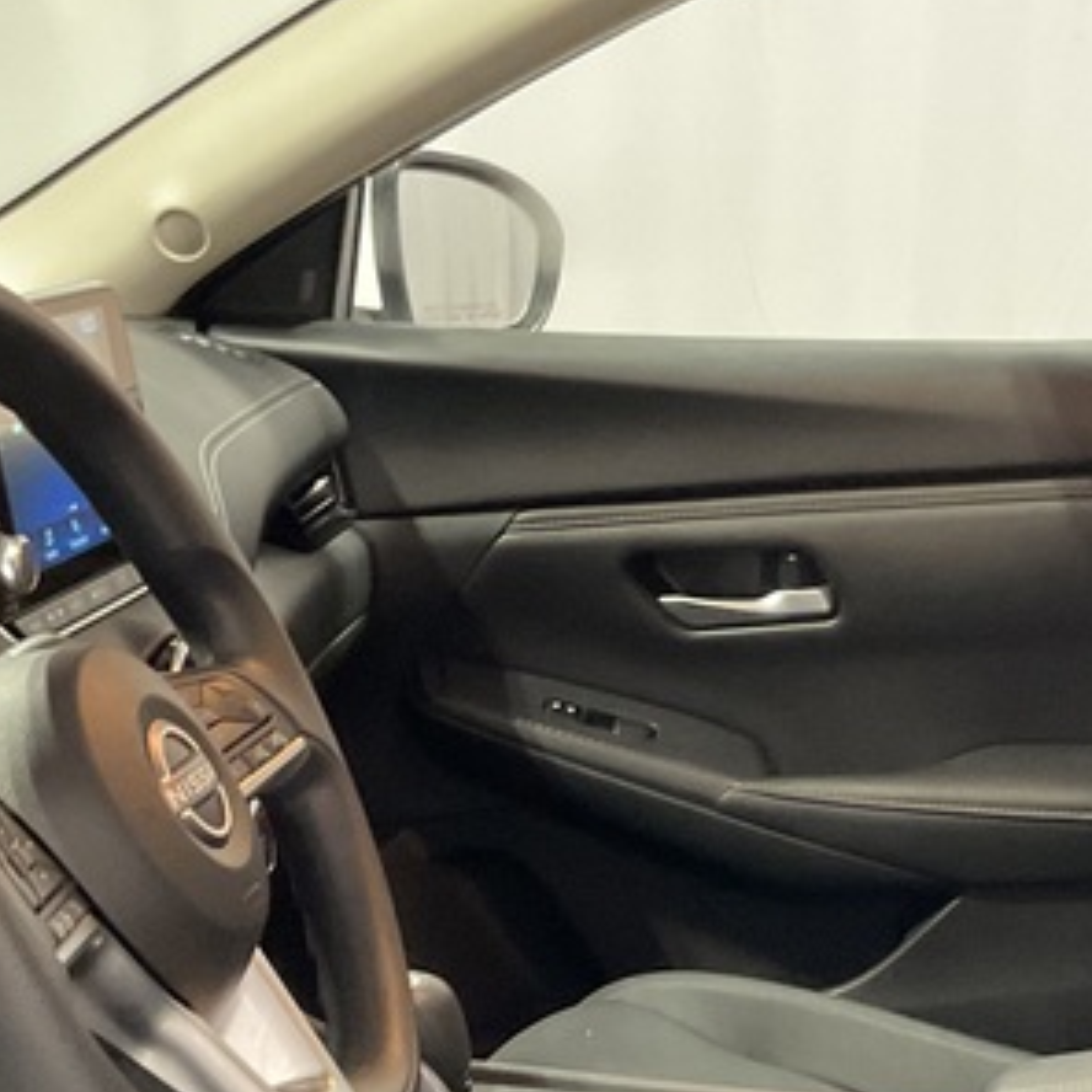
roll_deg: -5.4
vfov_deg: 20.2
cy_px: 1103
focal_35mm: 83
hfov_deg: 20.7
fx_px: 2962
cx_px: 841
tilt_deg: -20.9
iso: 250
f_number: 1.8
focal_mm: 3
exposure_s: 1/30
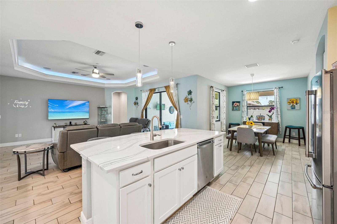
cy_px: 112
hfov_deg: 104.3
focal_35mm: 14
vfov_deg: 81.2
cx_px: 168
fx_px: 131
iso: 400
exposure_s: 1/30
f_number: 8
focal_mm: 14
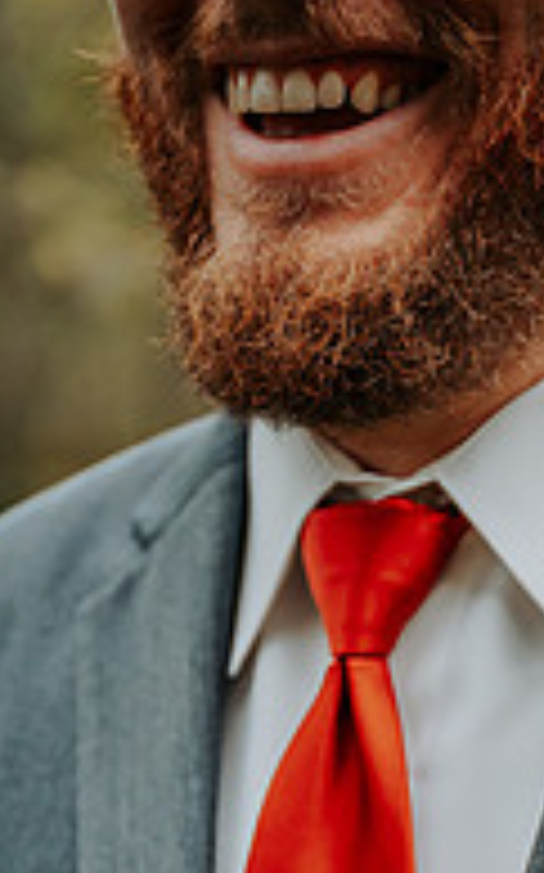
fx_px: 2471
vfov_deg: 19.3
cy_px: 918
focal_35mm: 104
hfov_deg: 12.4
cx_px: 542
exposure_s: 1/1000
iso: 500
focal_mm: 44
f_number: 2.8
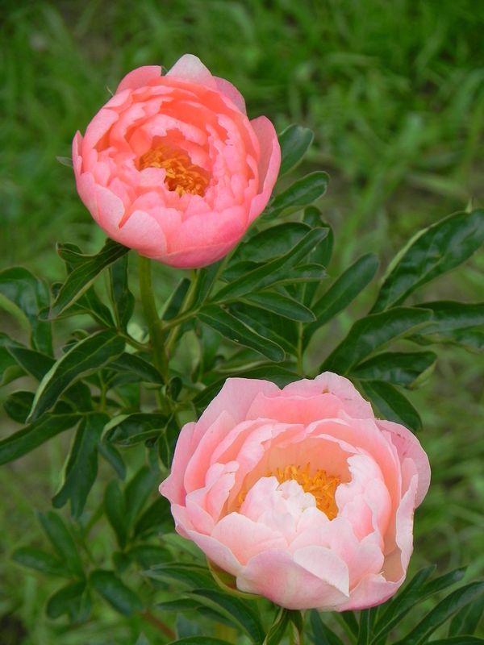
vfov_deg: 5.9
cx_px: 242
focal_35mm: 337
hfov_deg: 4.4
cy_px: 322
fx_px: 6283
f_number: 5
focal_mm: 59.9
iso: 160
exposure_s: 1/500
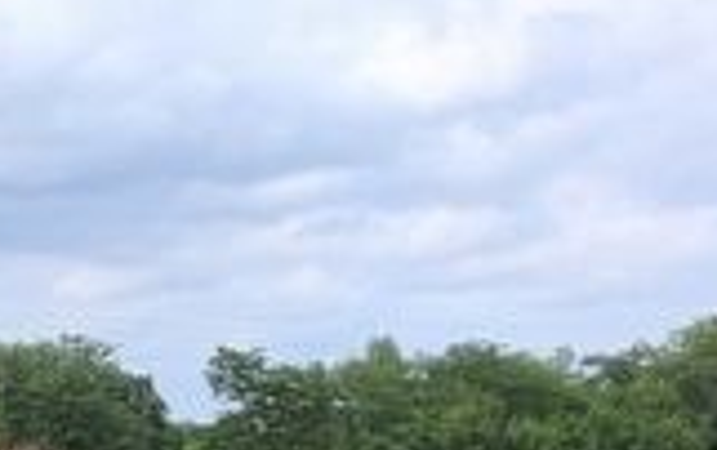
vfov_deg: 8.2
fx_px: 2778
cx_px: -338
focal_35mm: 142
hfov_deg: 13.9
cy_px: 1252
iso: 25
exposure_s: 1/526
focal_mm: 4
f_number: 1.8
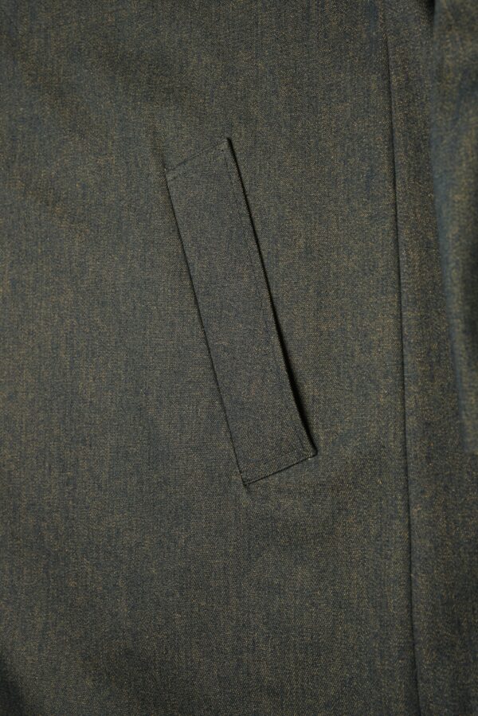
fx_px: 995
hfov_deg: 27.0
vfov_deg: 39.6
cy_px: 358
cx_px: 239
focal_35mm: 50
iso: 100
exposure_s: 1/8
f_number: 8
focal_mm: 50
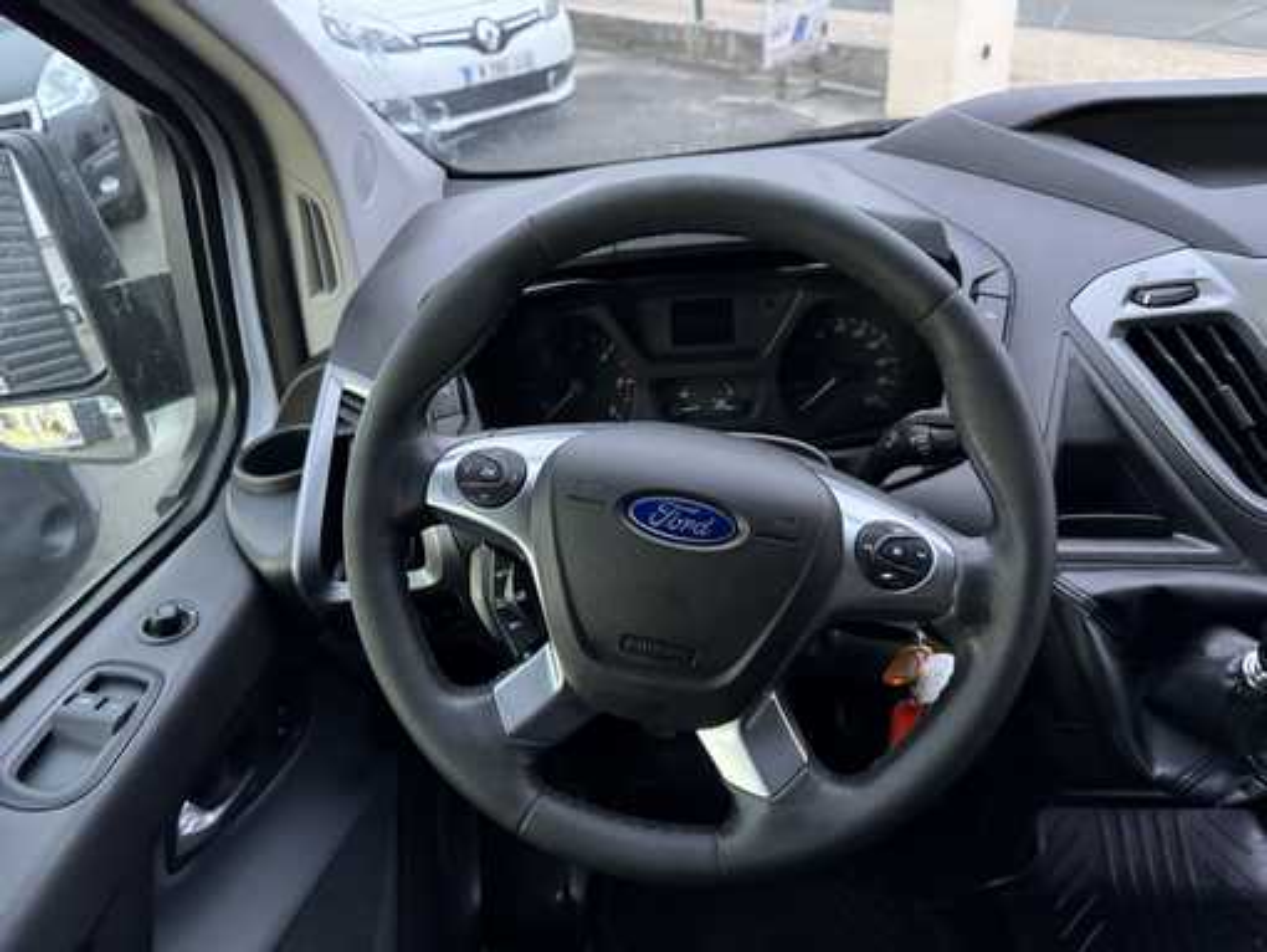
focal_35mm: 24
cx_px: 634
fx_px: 879
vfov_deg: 56.9
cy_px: 476
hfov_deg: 71.6
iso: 1000
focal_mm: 6.76
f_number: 1.78
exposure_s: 1/40
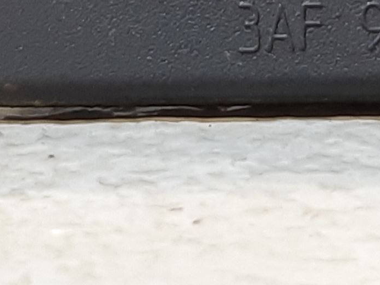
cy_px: 23
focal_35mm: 77
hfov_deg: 23.1
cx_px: 465
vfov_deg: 18.8
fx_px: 845
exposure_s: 1/50
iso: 125
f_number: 1.7
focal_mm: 3.93
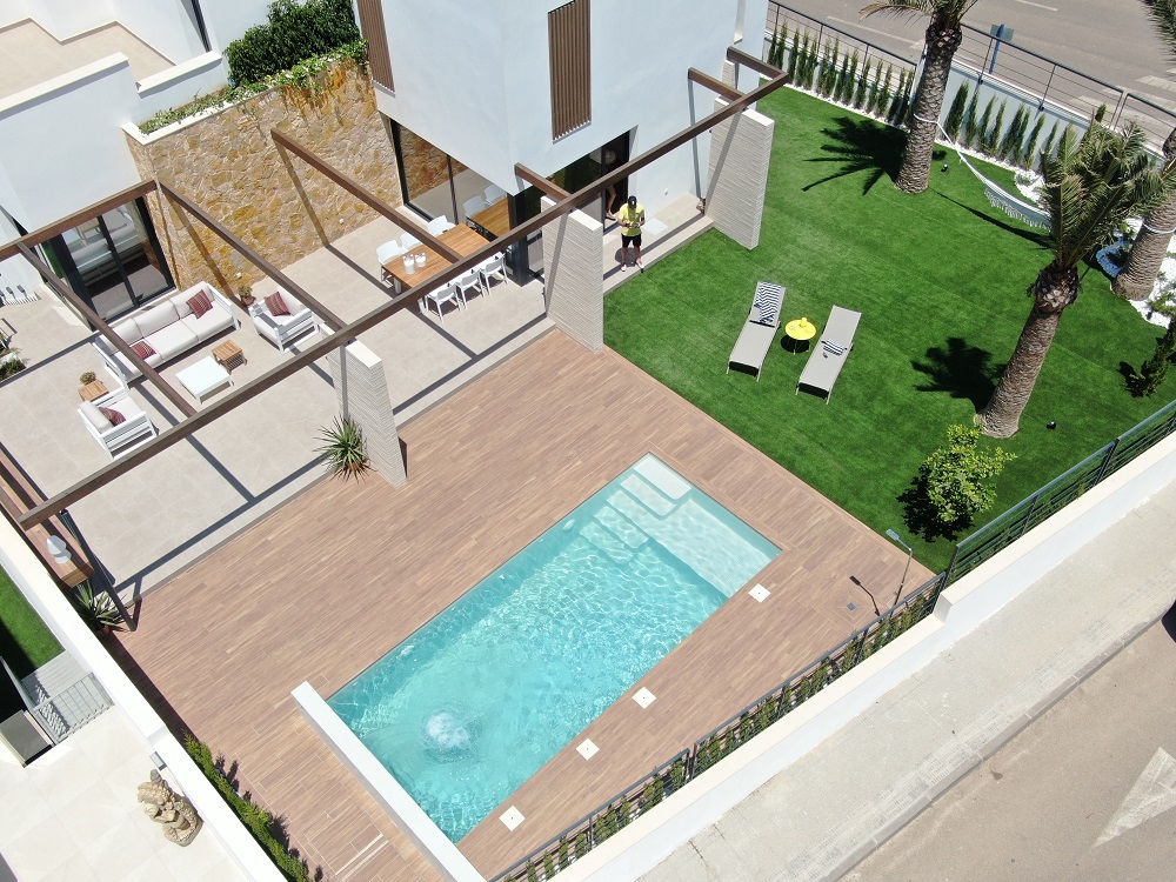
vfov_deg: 42.9
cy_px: 441
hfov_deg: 55.4
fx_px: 1121
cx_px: 588
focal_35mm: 33
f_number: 3.2
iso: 100
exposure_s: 1/1250
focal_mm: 5.69
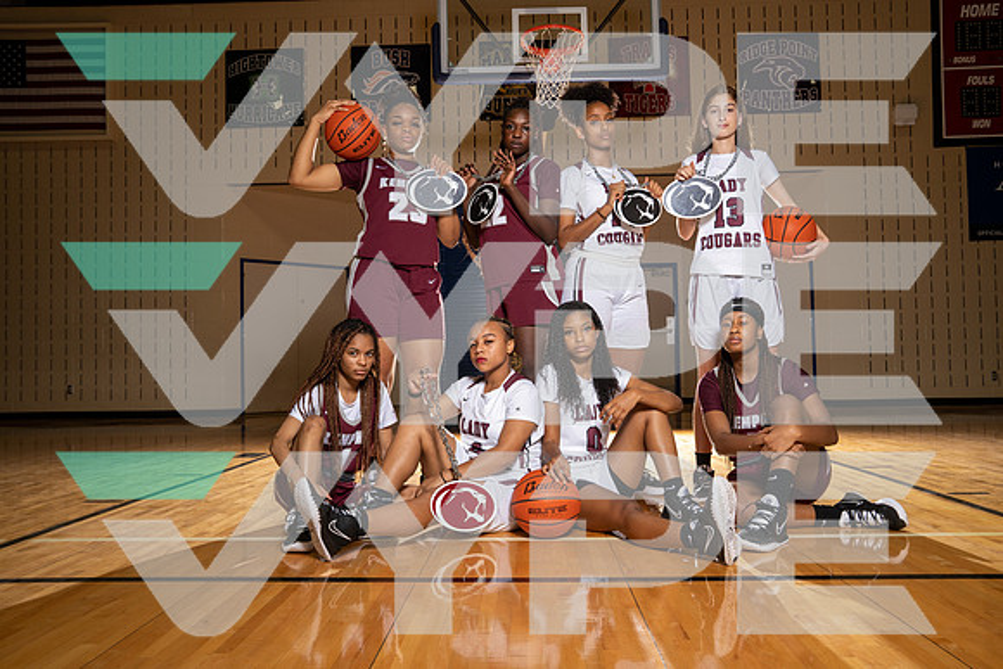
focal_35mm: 30
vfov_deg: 43.6
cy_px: 334
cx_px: 502
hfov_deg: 61.9
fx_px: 836
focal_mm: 30
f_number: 8
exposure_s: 1/250
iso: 640
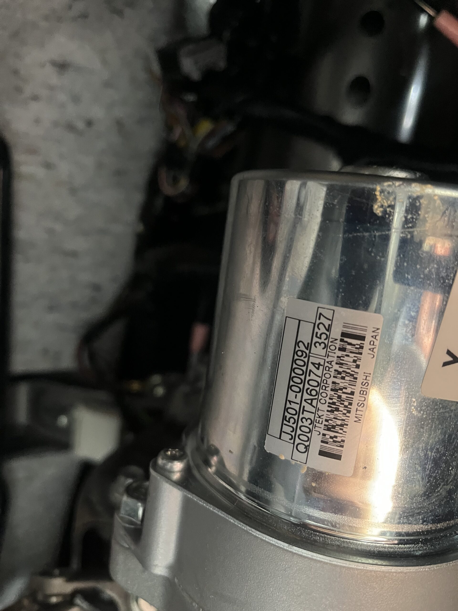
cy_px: 306
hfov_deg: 53.1
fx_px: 459
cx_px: 229
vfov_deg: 67.3
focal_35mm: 26
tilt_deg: +76.7
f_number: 1.6
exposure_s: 1/30
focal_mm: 5.1
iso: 800
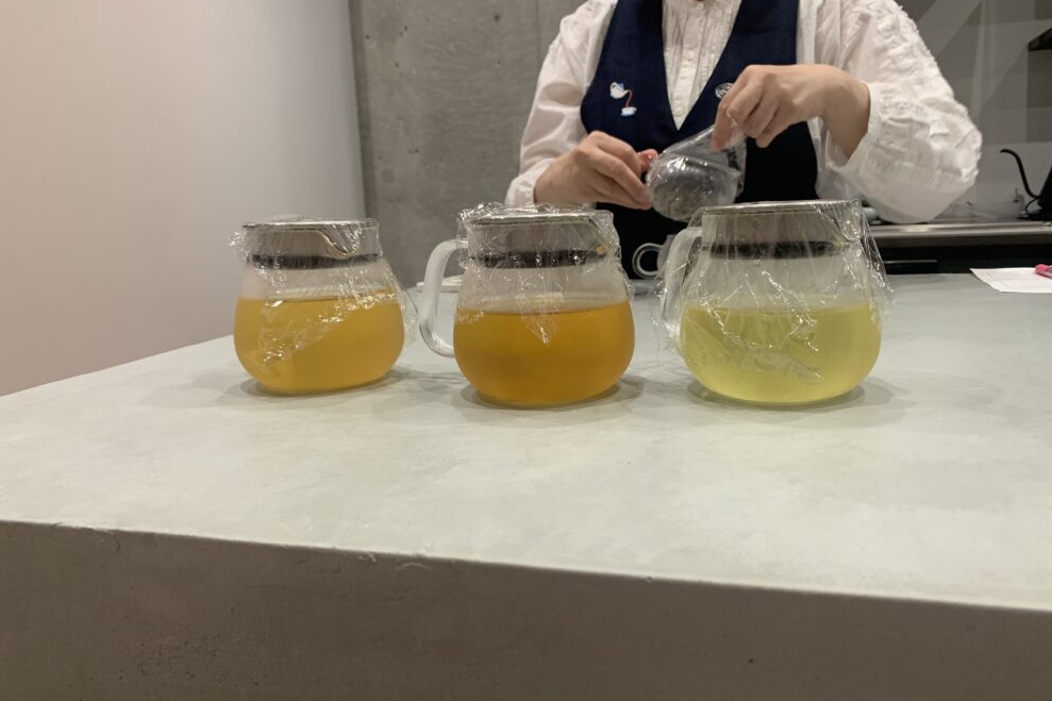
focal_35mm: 28
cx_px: 544
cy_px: 366
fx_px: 818
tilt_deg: -12.1
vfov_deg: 46.4
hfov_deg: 65.5
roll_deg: +2.2
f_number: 1.8
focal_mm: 4.25
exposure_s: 1/50
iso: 80
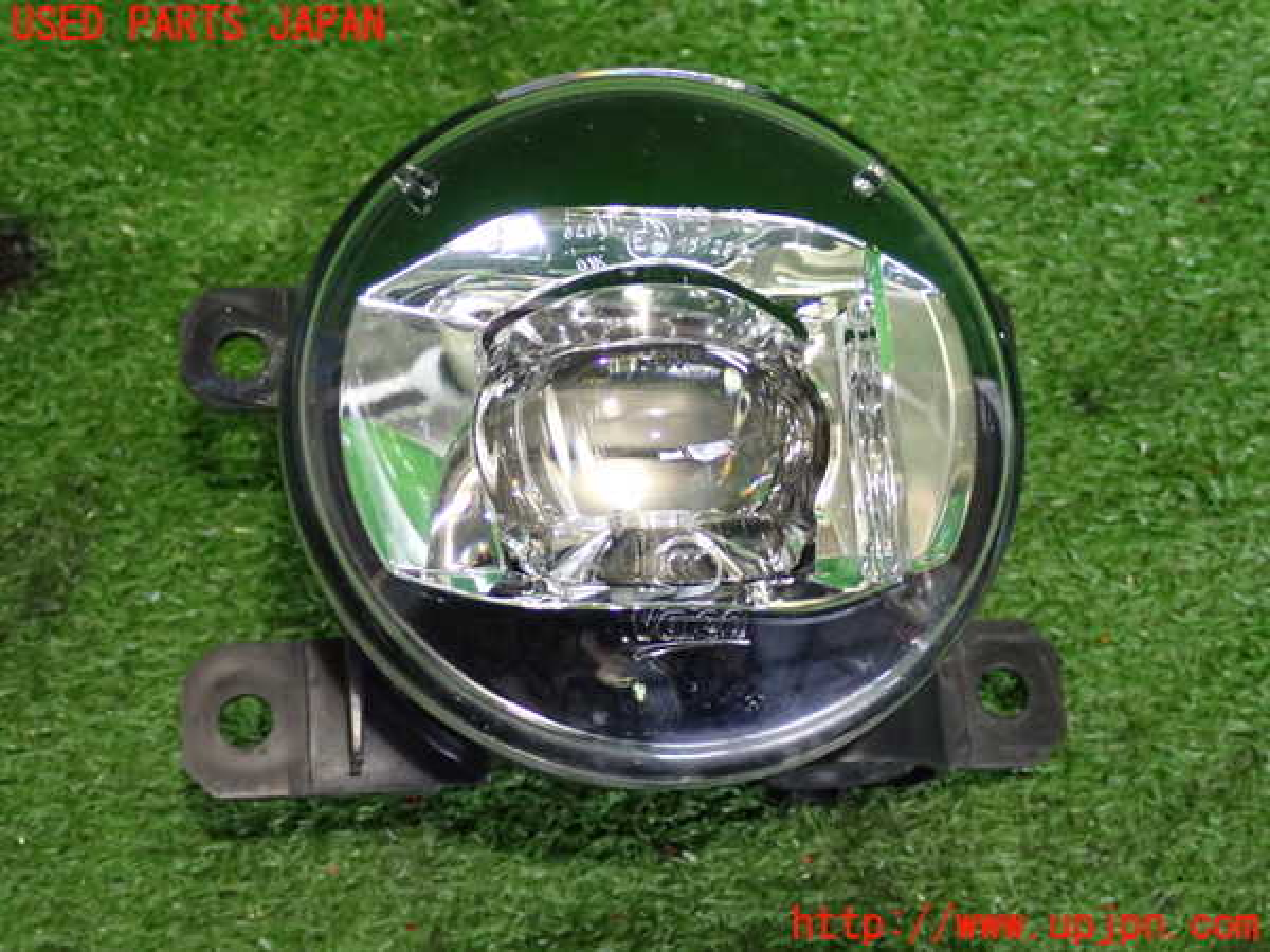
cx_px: 635
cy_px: 476
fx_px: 2128
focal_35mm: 58
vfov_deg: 25.2
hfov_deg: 33.2
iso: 800
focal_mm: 10.35
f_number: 3.5
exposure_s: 1/20
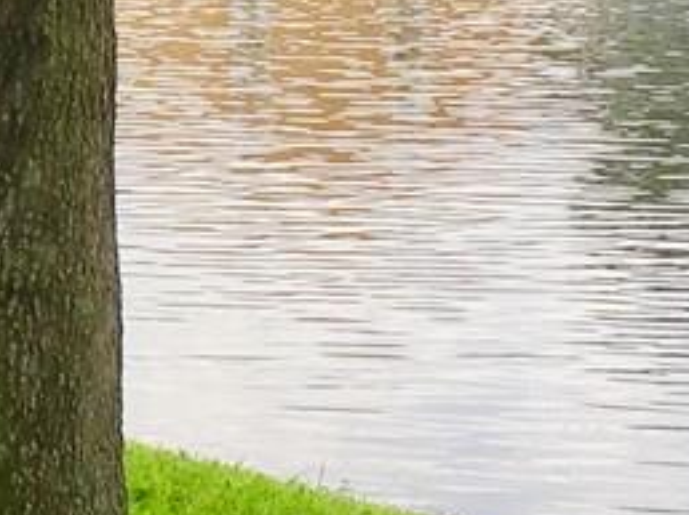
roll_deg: +2.0
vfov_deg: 8.1
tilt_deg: -1.7
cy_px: -115
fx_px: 3579
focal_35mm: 180
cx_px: -398
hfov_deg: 10.5
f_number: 2.2
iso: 25
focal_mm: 4.15
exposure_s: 1/434
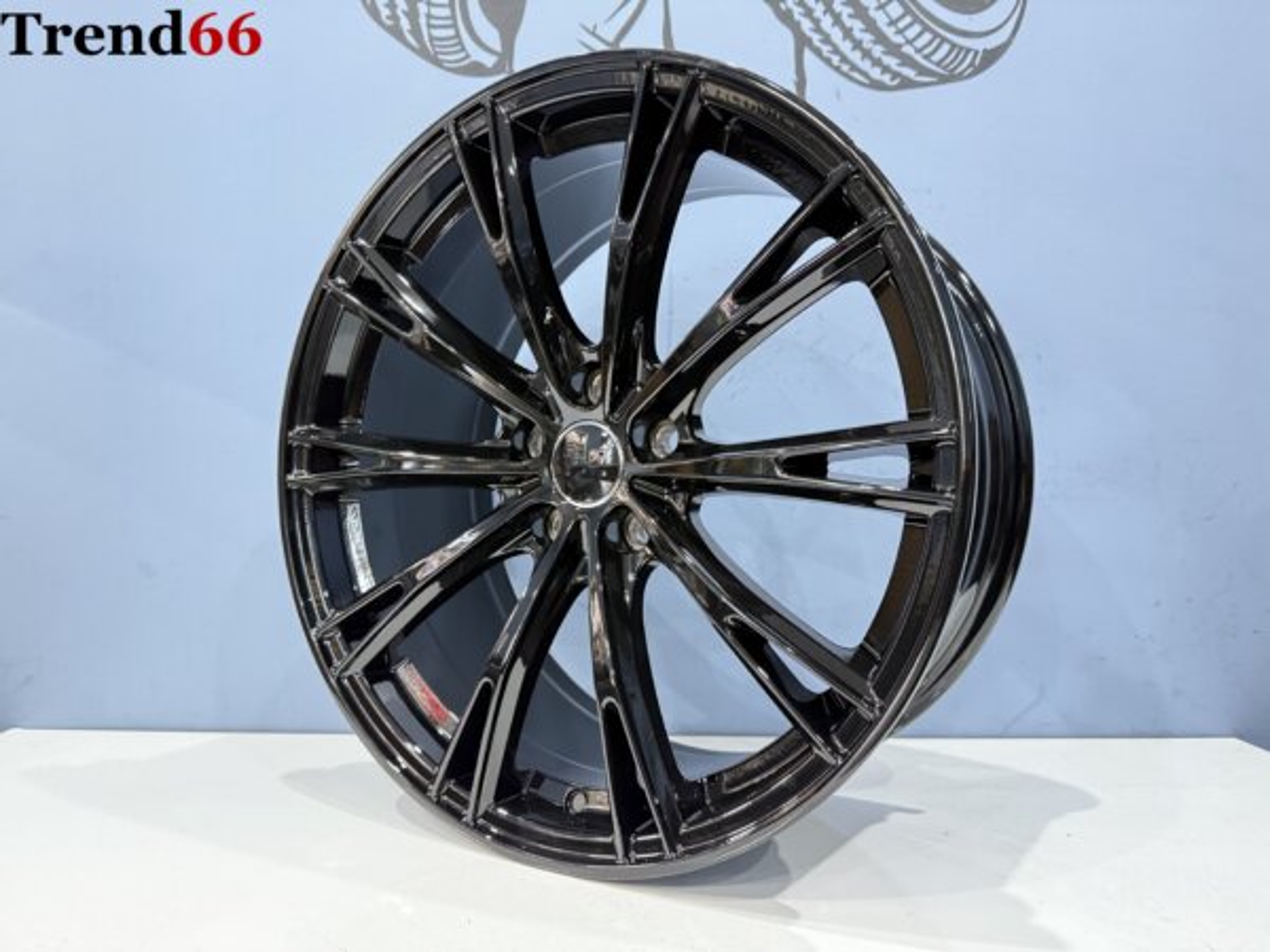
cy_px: 476
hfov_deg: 71.6
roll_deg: +0.9
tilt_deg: +3.5
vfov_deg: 56.8
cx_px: 635
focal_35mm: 24
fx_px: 881
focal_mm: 6.76
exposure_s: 1/25
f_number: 1.78
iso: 1000
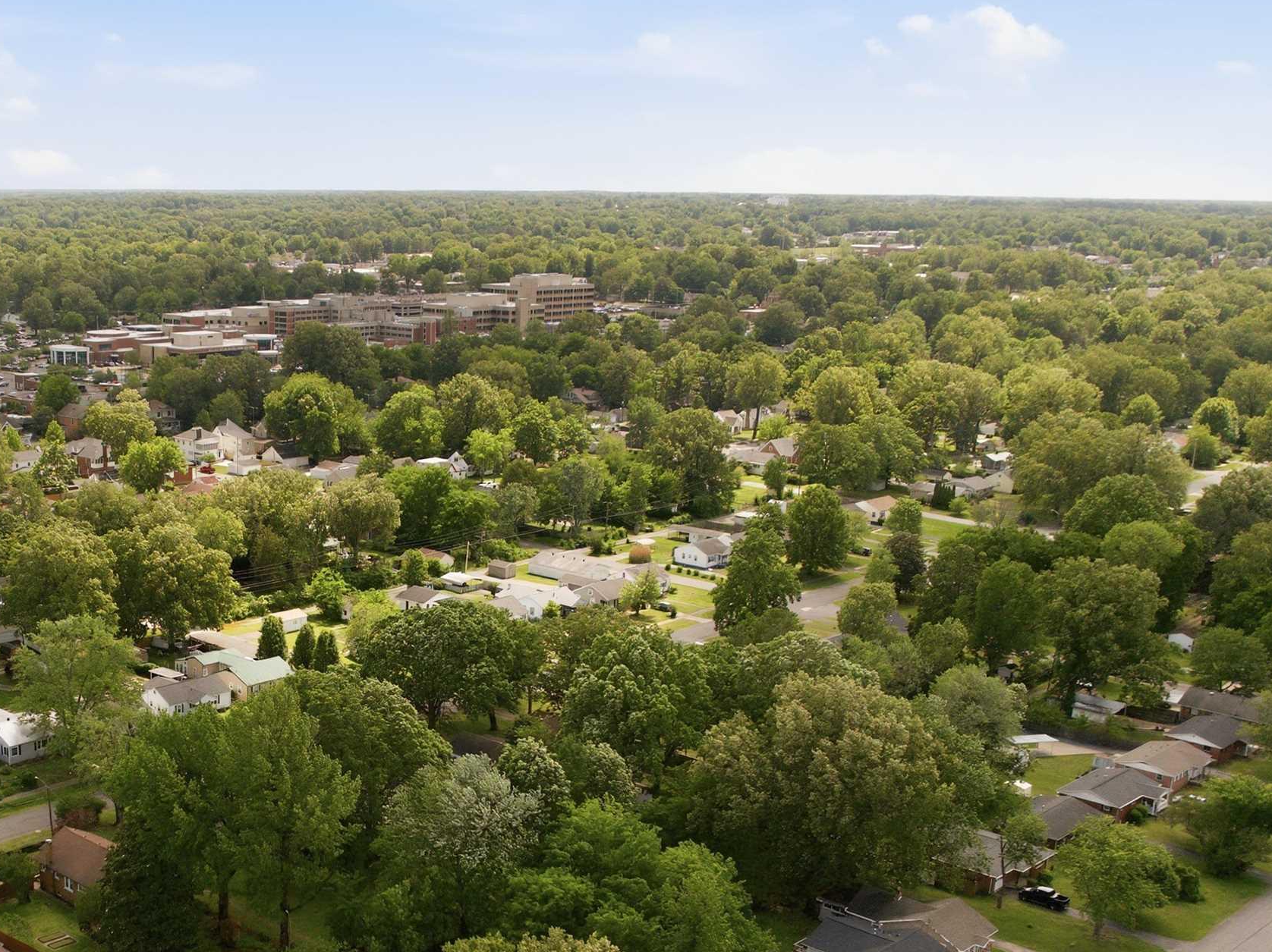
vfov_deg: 32.0
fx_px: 1616
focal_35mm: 44
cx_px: 295
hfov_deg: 41.5
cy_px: 756
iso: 200
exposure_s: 1/3200
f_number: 2.8
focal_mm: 12.3
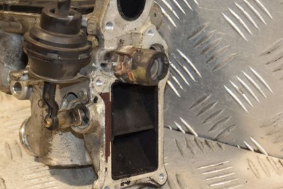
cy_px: 71
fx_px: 1407
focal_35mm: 179
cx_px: 83
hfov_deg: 11.5
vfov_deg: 7.7
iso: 800
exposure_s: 1/160
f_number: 5.3
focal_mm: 80
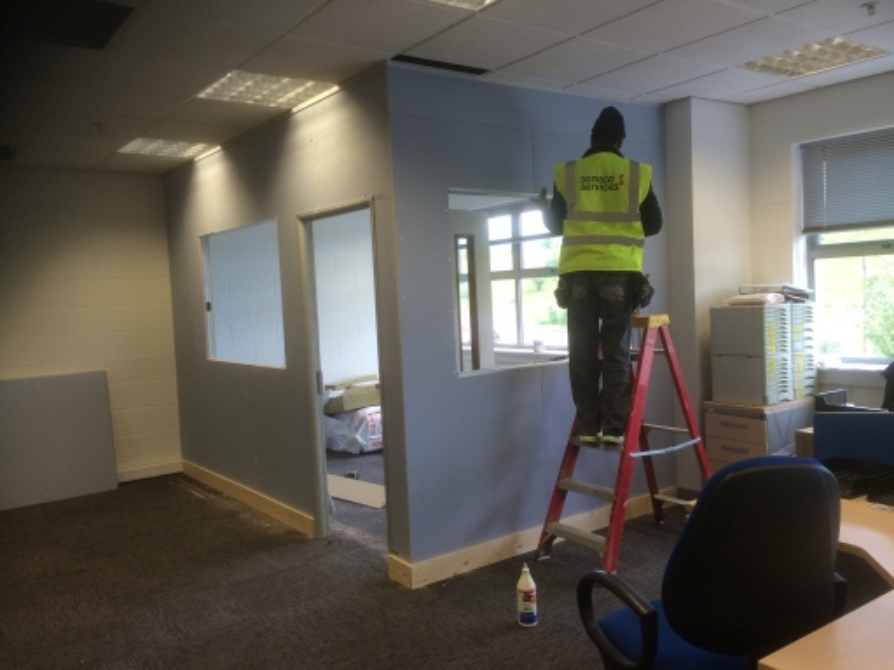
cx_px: 447
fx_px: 749
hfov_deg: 61.7
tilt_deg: -4.9
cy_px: 335
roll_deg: +2.5
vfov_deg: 48.2
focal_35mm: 29
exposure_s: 1/40
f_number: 2.2
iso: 40
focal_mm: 4.15
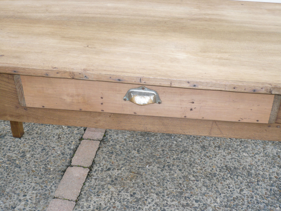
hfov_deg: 43.9
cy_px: 106
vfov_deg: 33.6
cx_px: 140
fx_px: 349
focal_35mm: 43
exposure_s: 1/125
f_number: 3.4
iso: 100
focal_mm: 7
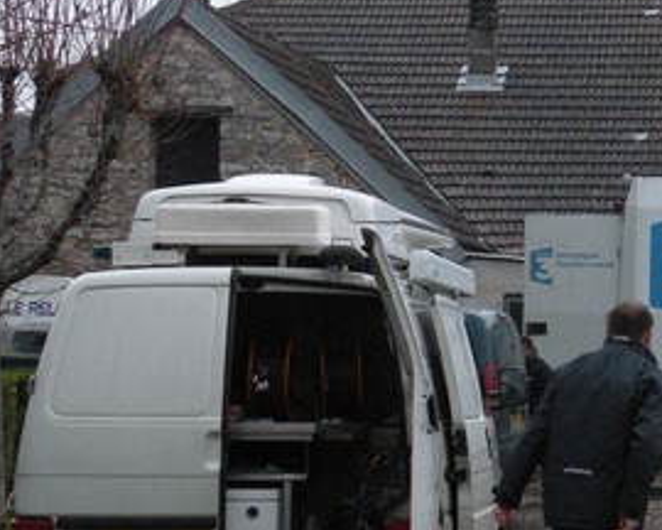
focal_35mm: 162
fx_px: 3174
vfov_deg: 9.5
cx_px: 799
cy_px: 267
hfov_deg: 11.7
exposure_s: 1/60
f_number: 3.5
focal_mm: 9.8
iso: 362
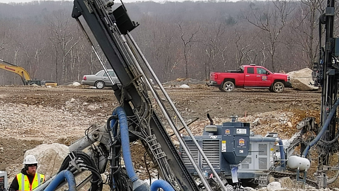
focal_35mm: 52
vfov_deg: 22.3
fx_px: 467
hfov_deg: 38.7
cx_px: 78
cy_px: 185
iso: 100
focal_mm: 10.57
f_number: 2.8
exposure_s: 1/640
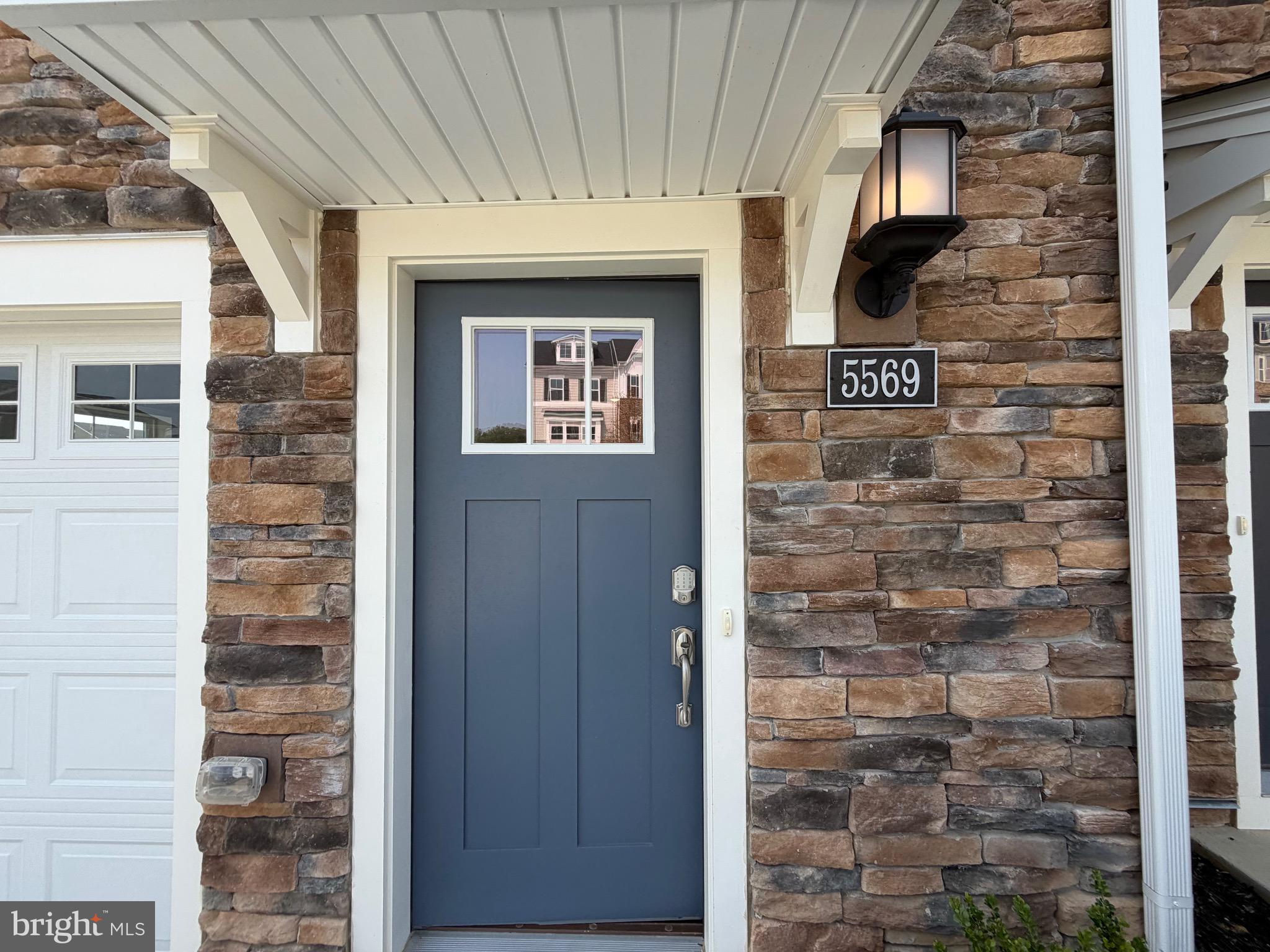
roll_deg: +0.2
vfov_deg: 85.7
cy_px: 476
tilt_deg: +1.4
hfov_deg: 102.1
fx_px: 514
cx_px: 635
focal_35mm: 14
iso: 40
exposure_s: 1/574
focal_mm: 2.22
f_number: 2.2
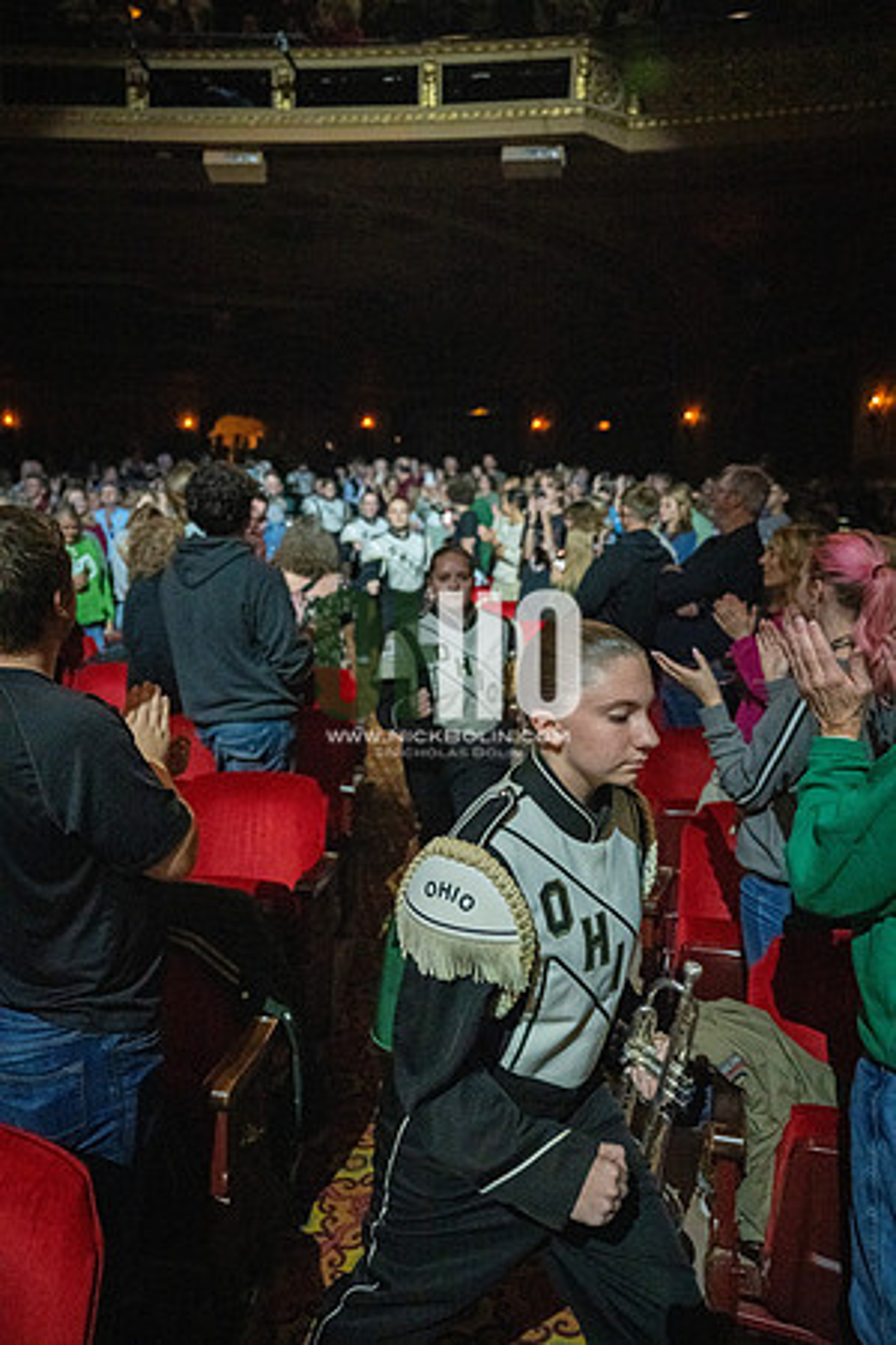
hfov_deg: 51.3
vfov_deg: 71.5
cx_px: 448
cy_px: 672
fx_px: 933
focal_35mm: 25
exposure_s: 1/500
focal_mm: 25
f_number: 2.8
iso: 12800
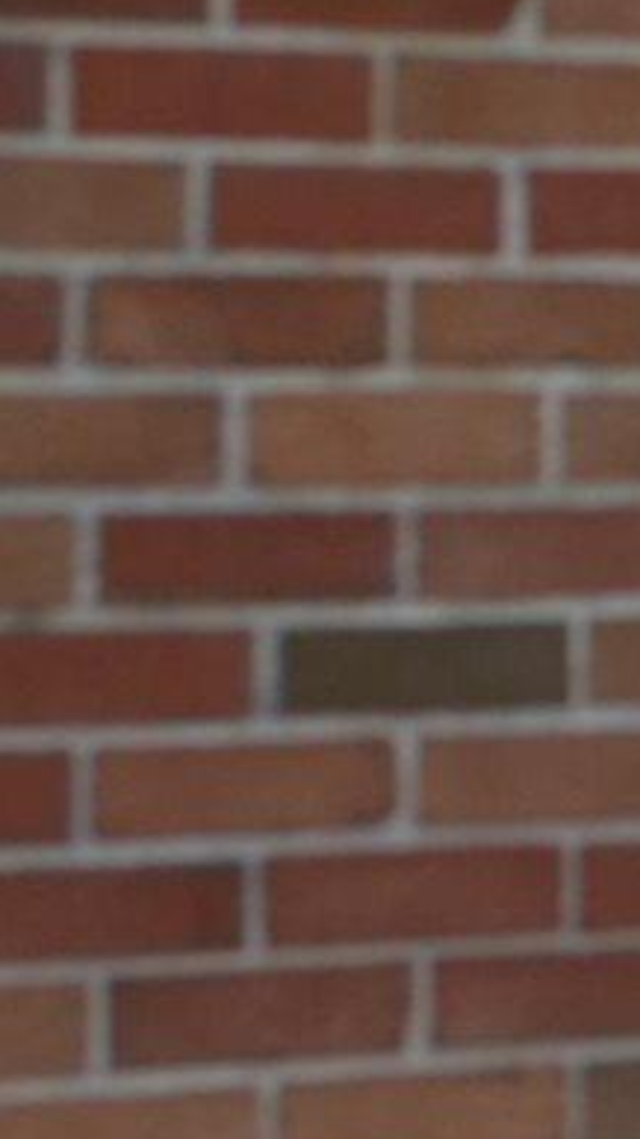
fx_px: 7546
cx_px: 3014
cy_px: -201
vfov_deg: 8.5
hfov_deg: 4.3
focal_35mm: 250
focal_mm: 20
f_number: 6.3
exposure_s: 1/160
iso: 100
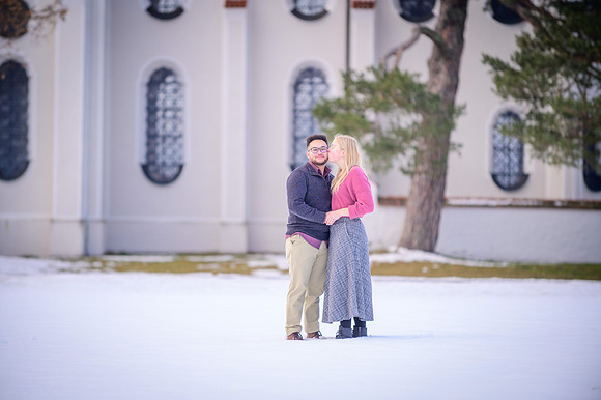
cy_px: 200
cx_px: 300
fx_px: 3381
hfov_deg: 10.2
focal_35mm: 203
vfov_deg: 6.8
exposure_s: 1/400
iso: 250
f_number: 2.8
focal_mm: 200
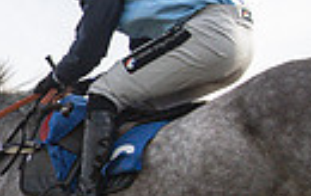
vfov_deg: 9.2
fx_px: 1215
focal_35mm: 143
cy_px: 120
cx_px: -155
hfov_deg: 13.7
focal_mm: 20
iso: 1250
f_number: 8
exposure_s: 1/1600
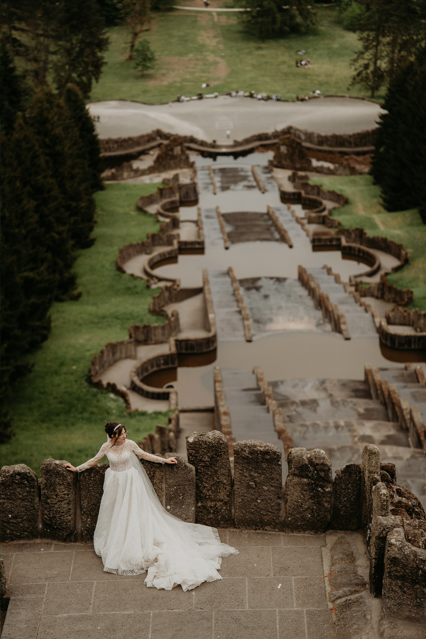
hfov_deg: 16.1
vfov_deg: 23.9
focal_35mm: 85
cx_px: 213
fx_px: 1509
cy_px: 320
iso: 200
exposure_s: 1/2000
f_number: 1.8
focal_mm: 85
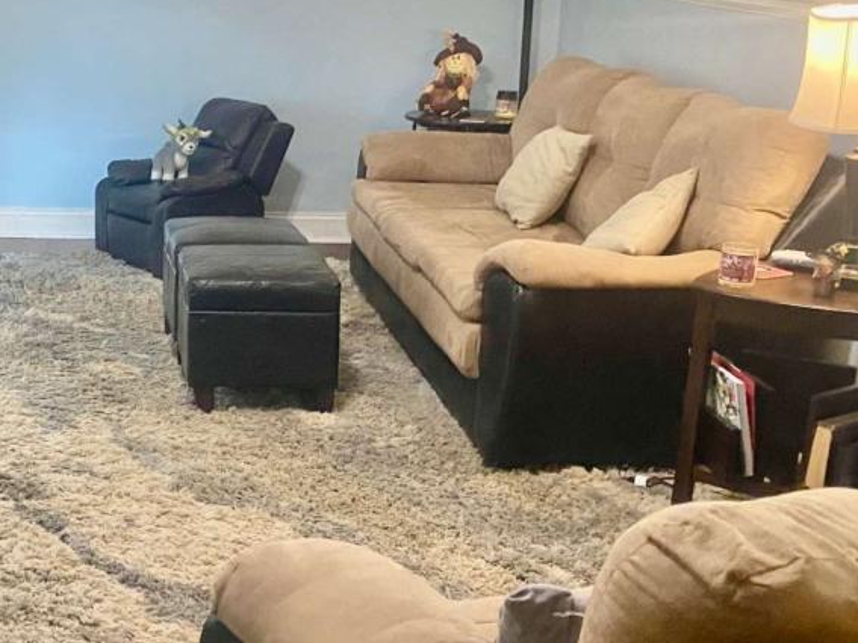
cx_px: 36
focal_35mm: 55
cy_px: 235
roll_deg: +1.0
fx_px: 1363
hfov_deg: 32.6
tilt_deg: -15.7
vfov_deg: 26.5
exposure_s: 1/60
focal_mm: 4.25
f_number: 1.8
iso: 400
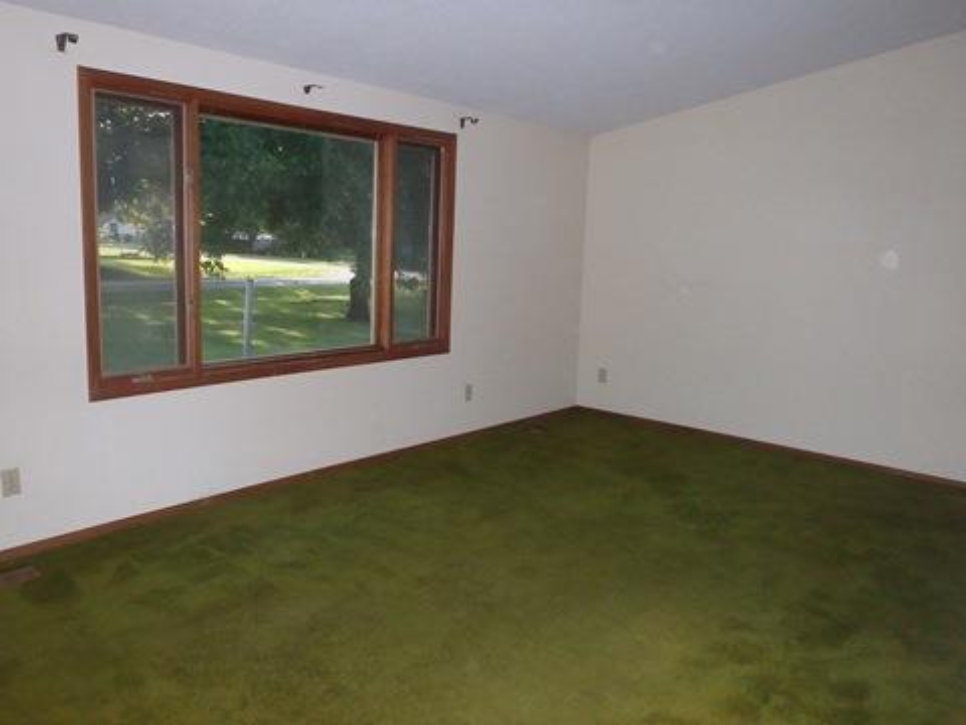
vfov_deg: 49.7
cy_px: 362
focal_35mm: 28
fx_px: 781
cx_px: 483
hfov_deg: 63.4
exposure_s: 1/500
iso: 800
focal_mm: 5
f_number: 3.9
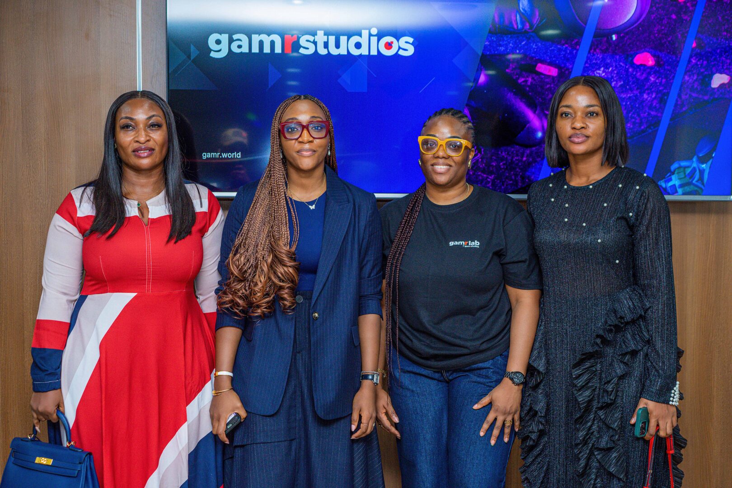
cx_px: 366
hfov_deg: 36.2
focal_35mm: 55
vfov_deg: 24.6
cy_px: 244
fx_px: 1118
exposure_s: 1/125
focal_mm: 55
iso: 1250
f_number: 4.5
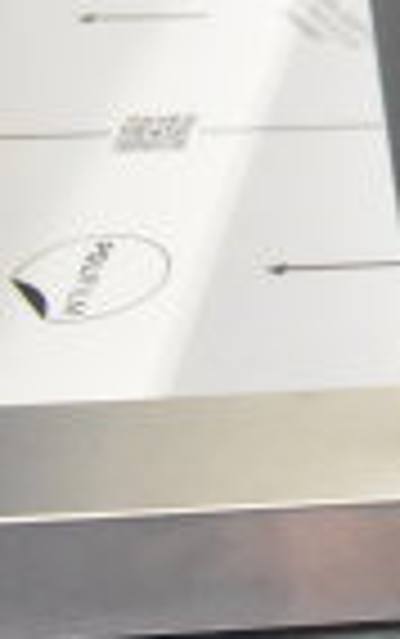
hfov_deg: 8.7
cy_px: 11
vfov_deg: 17.3
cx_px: 1299
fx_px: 2054
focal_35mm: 118
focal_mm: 18
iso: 6400
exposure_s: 1/80
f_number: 4.5
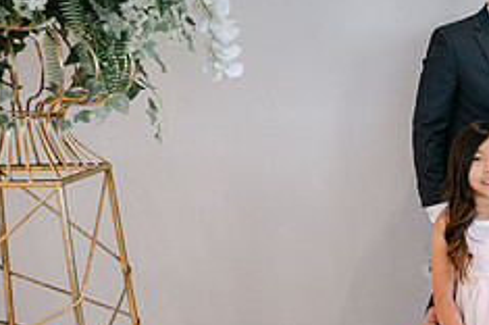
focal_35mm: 70
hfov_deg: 26.2
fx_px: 950
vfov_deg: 19.3
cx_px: 566
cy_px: 225
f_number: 4
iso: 800
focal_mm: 28
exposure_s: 1/100
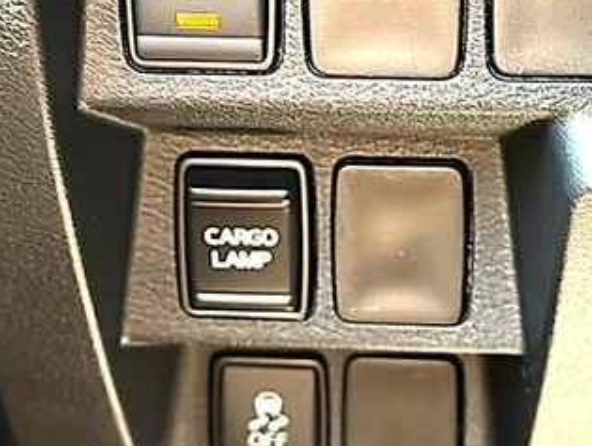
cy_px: 63
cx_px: 413
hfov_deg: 21.4
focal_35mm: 91
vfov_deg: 16.1
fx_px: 1558
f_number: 1.78
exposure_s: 1/40
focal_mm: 6.86
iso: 80
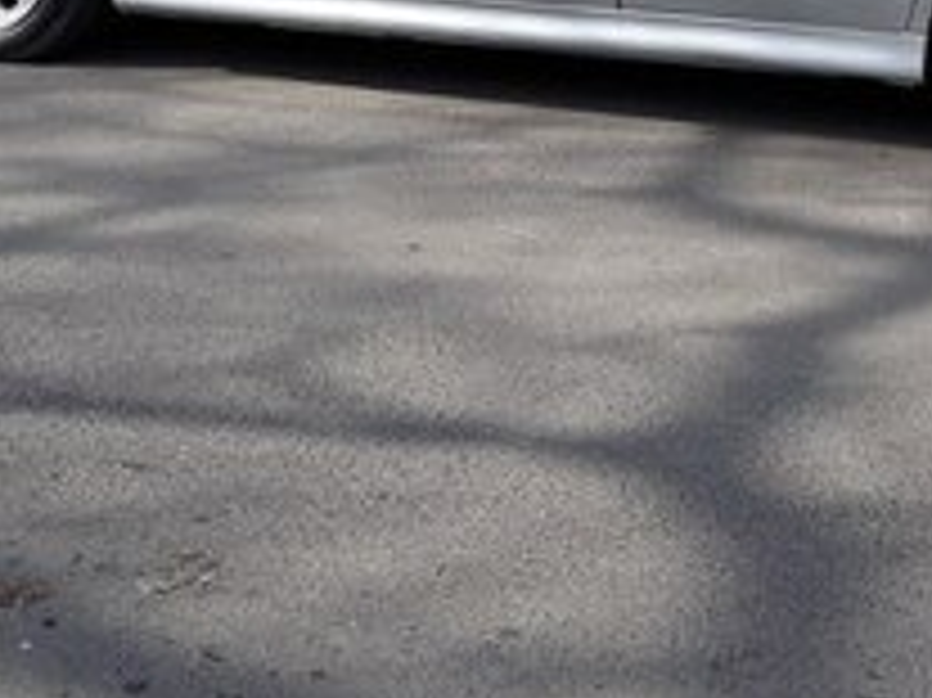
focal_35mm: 86
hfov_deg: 22.4
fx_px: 2314
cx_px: 761
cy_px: -74
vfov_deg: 16.6
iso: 40
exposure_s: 1/843
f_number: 1.7
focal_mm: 3.71
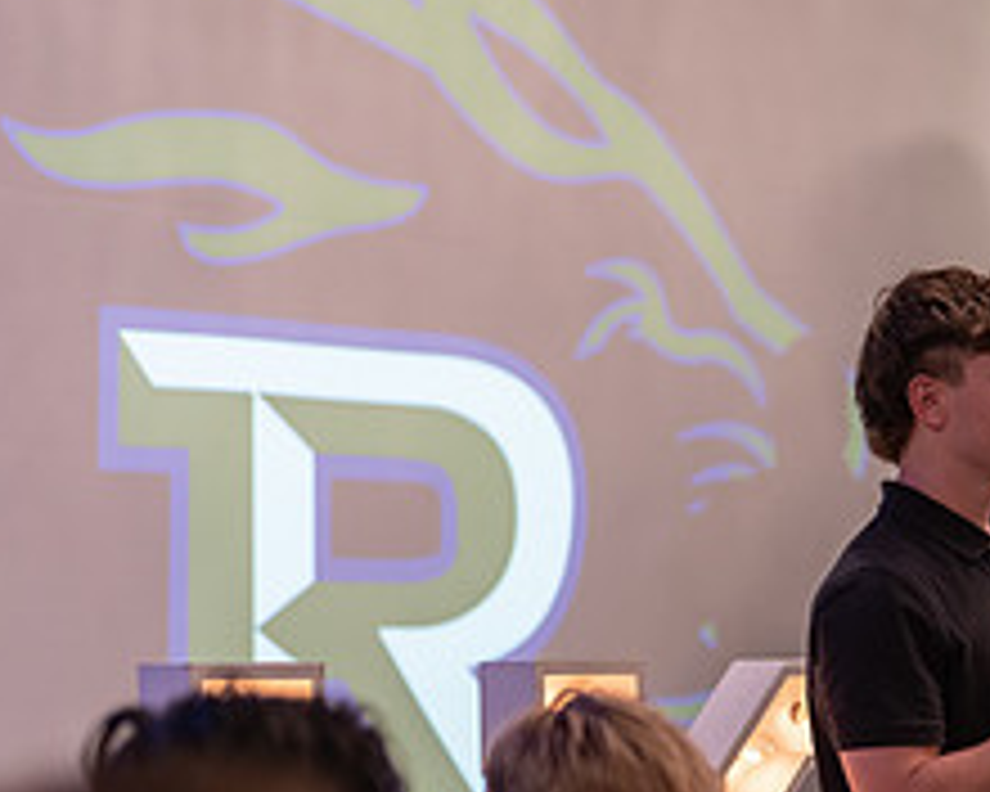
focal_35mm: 138
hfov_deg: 13.6
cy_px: 716
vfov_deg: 11.1
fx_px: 4043
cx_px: 1134
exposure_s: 1/400
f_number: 1.2
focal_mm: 50
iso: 500
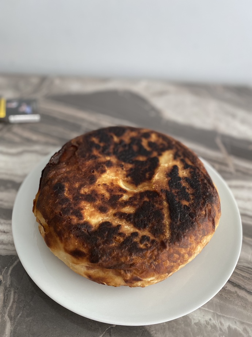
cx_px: 126
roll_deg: -3.7
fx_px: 252
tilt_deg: -43.8
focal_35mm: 26
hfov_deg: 53.1
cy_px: 168
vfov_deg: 67.3
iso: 250
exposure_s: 1/60
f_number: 1.8
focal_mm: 4.25
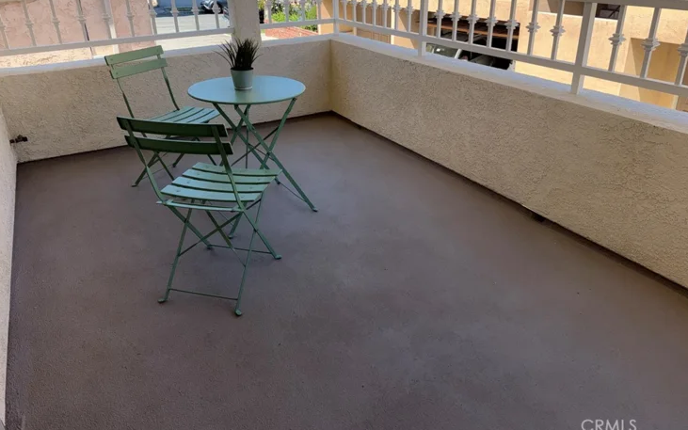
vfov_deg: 47.3
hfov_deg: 70.4
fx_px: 488
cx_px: 344
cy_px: 172
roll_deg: +1.9
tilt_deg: -23.5
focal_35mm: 26
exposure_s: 1/1653
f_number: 1.78
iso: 64
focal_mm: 6.76
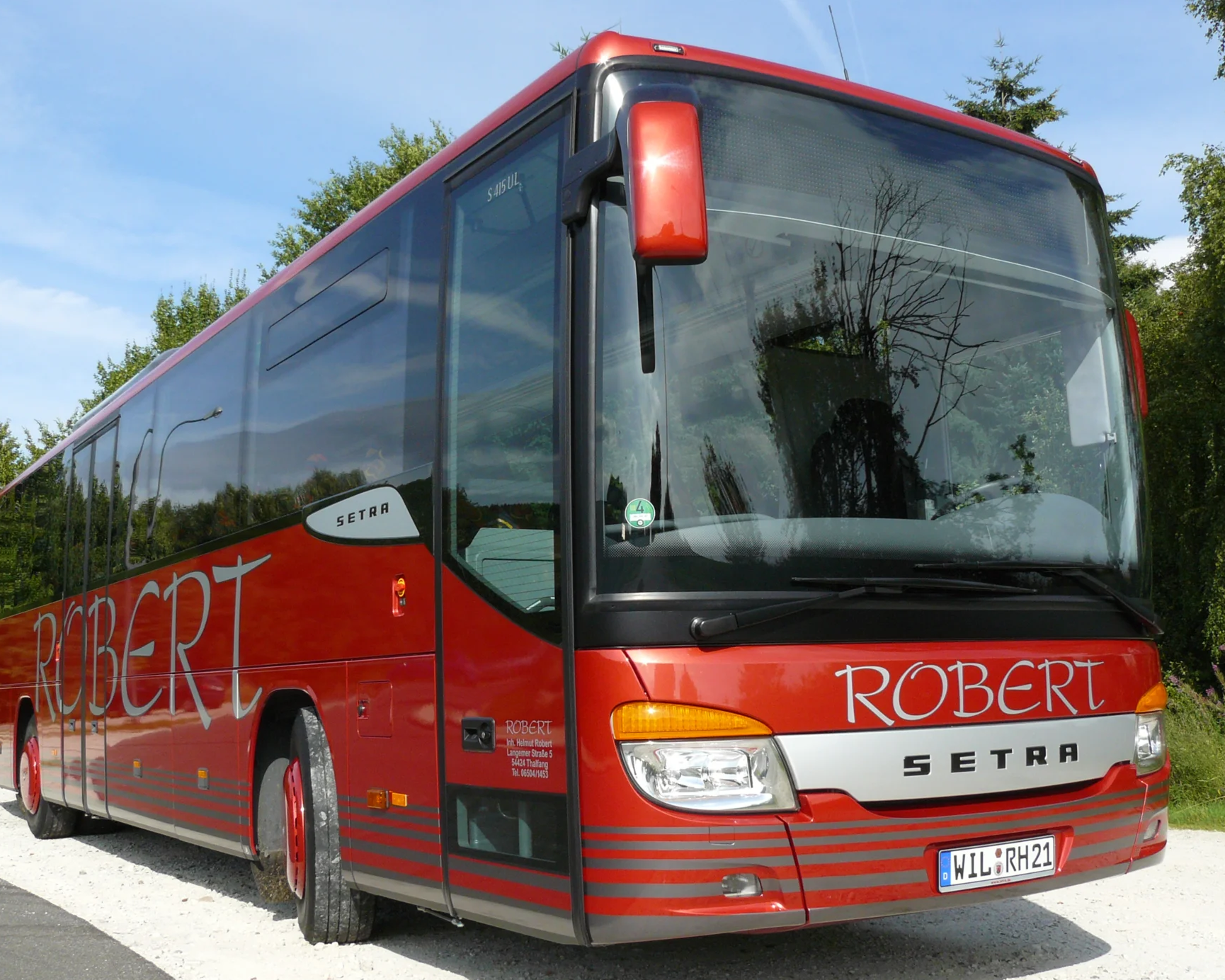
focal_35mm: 39
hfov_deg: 46.8
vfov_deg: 38.2
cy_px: 509
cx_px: 591
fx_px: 1414
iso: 100
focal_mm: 6
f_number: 5.6
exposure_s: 1/320
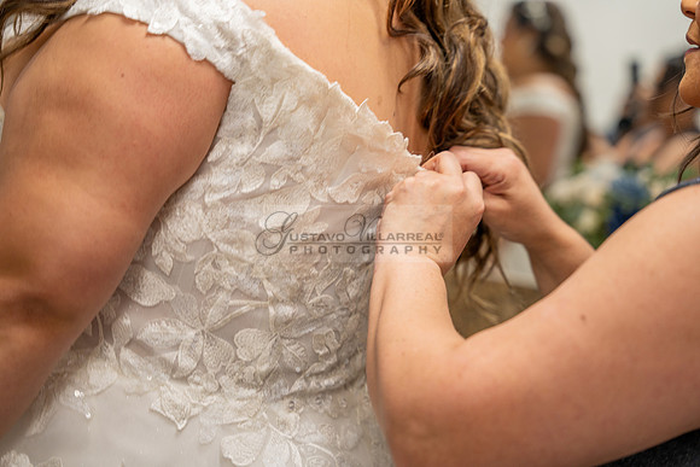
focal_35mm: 70
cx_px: 350
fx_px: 1361
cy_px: 234
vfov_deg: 19.5
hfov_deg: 28.8
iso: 800
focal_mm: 70
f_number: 2.8
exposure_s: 1/80
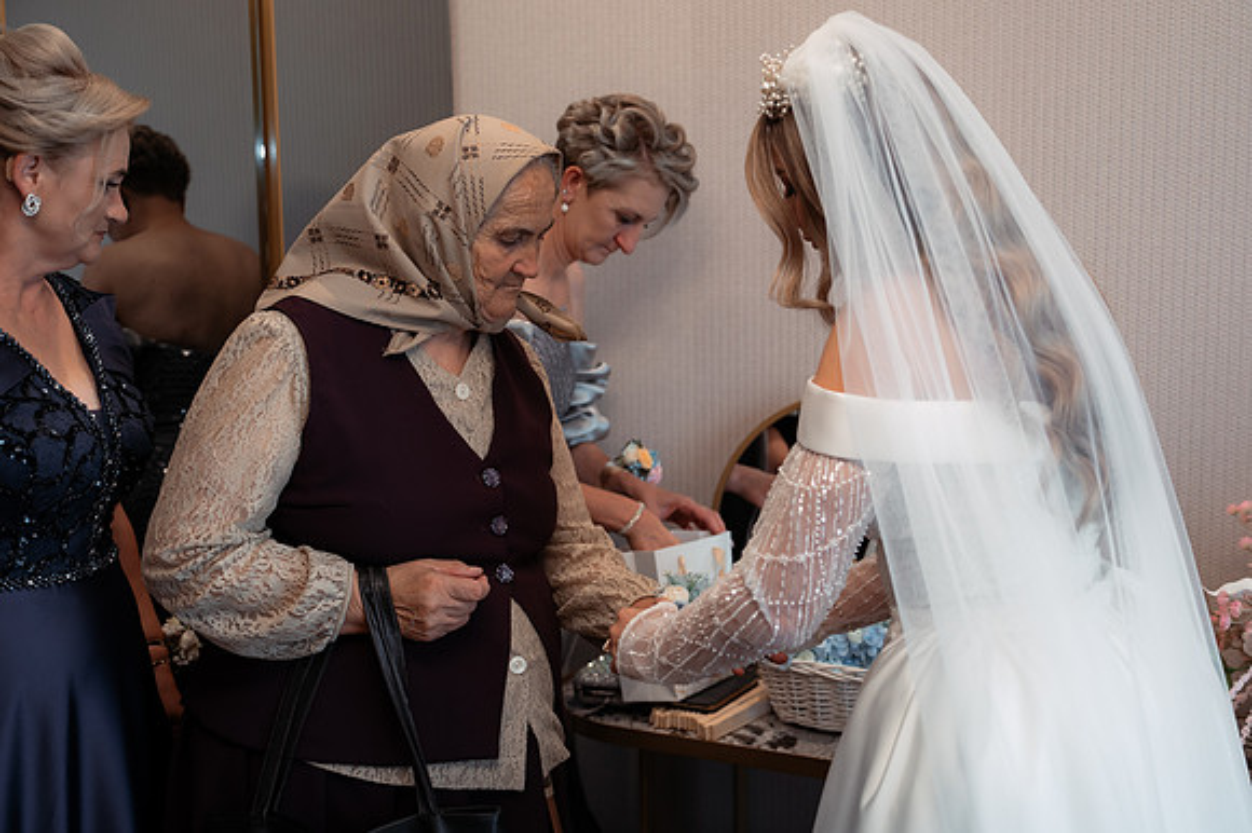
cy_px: 415
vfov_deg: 31.4
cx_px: 649
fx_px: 1481
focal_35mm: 43
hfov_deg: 45.8
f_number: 2.8
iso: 640
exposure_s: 1/200
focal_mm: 40
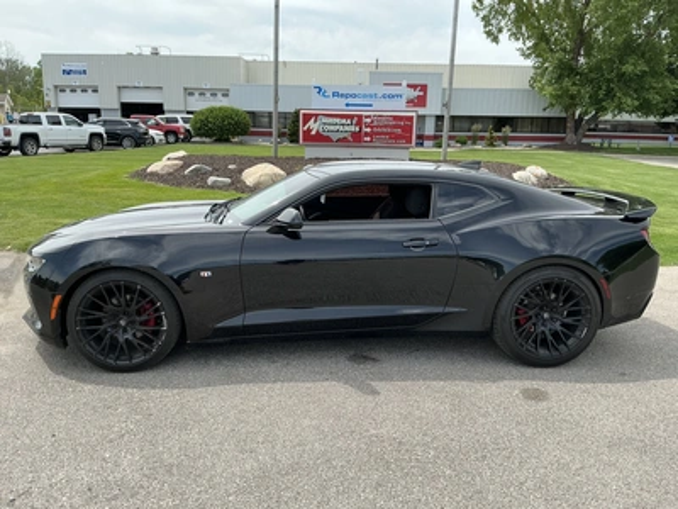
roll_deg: -3.5
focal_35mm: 28
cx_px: 339
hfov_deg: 63.4
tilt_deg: -10.0
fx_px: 548
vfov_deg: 49.7
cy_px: 254
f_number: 1.8
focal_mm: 3
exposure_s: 1/944
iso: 25
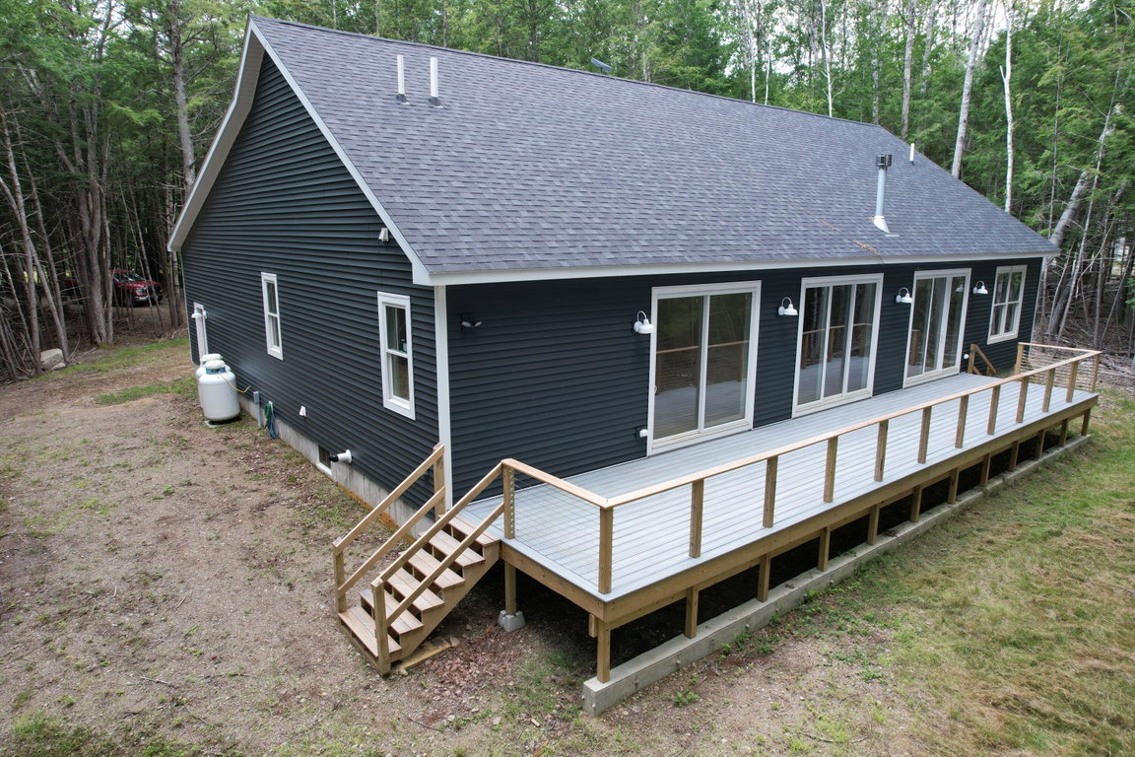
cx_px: 568
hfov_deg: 78.6
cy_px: 378
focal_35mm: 22
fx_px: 694
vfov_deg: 57.2
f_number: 2.8
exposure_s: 1/200
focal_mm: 8.38
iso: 130
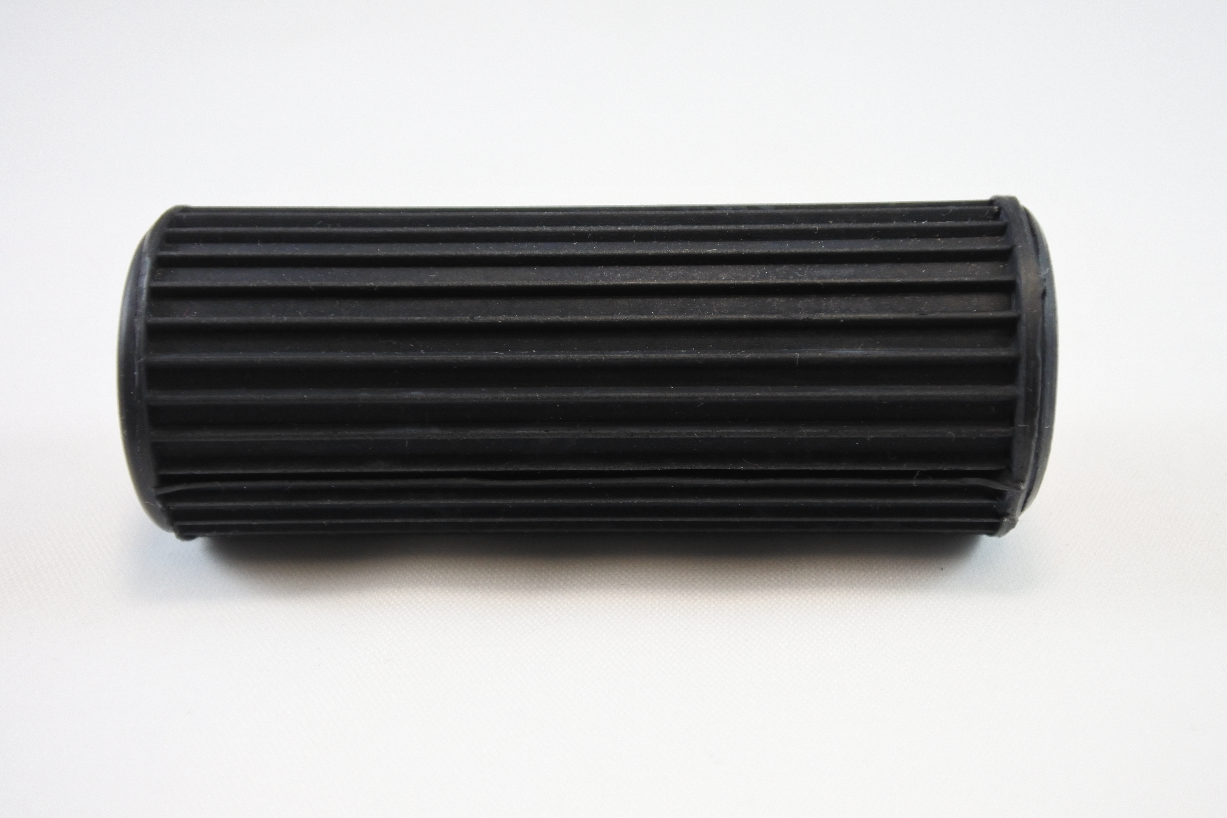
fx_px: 1602
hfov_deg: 41.9
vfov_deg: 28.6
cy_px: 409
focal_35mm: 47
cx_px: 614
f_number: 4.5
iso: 500
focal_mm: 17.6
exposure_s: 1/125
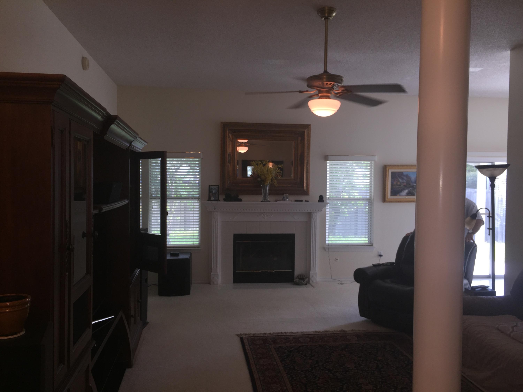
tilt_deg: -2.3
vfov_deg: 48.2
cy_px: 196
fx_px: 438
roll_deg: -1.9
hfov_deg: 61.7
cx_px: 262
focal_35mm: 29
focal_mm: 4.15
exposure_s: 1/33
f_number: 2.2
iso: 32
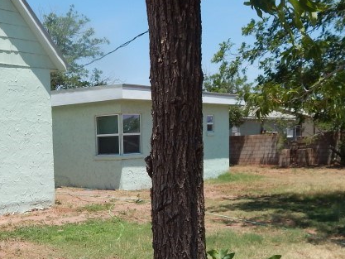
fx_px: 538
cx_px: 89
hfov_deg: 34.8
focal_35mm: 54
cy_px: 215
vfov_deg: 26.4
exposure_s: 1/500
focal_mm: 4
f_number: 6
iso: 125
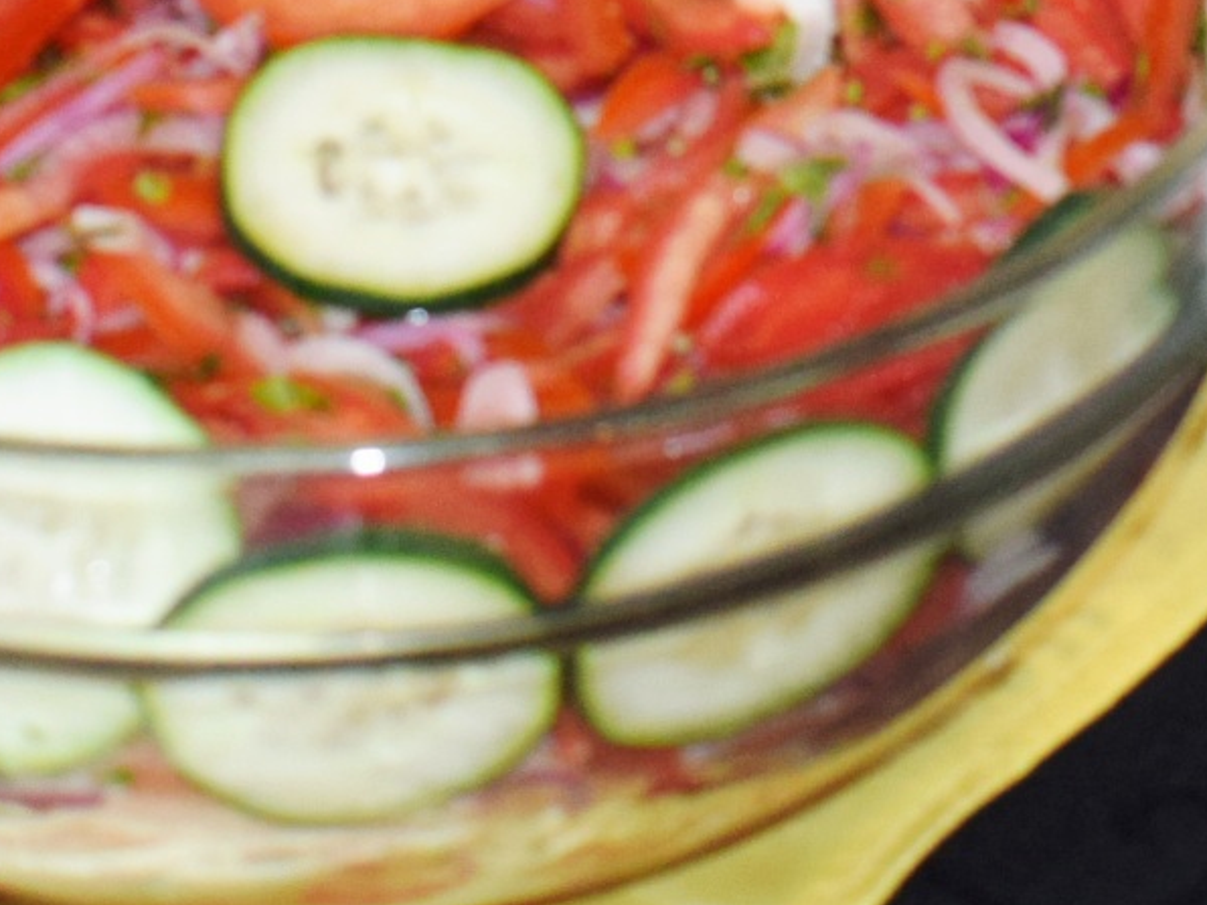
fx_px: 5056
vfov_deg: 9.7
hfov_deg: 13.5
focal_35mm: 145
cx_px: 994
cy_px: -741
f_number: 4.5
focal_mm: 20
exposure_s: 1/80
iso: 800
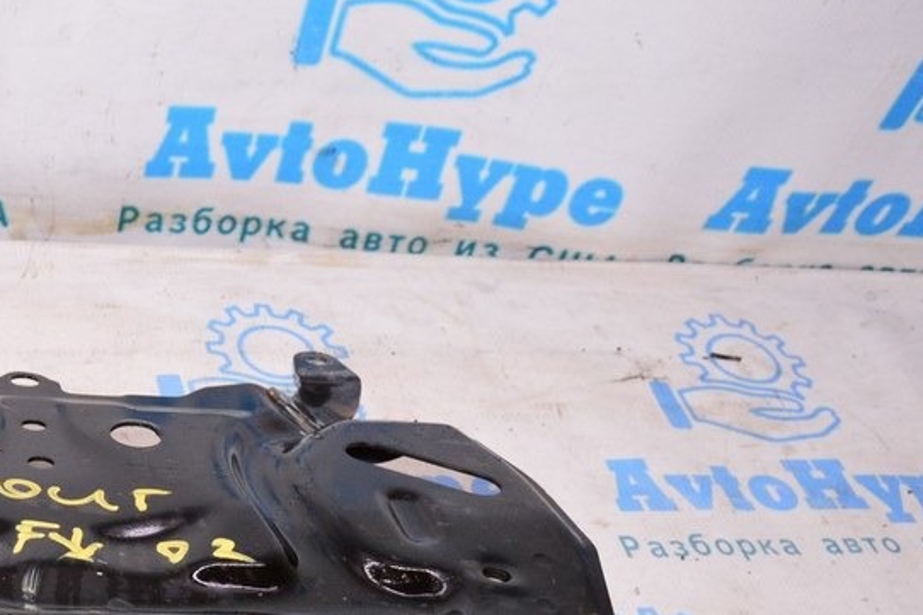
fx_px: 1307
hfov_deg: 36.2
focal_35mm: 51
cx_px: 70
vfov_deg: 25.5
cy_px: 570
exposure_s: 1/160
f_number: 8
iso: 1600
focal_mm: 18
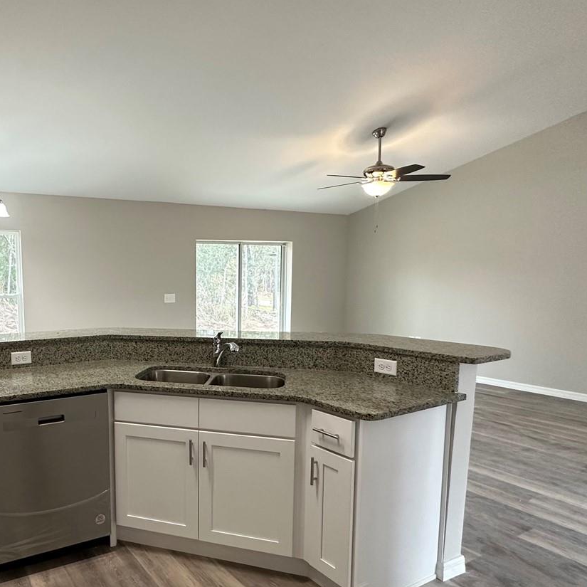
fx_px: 460
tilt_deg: -5.8
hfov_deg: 60.7
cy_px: 326
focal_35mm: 24
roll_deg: +0.8
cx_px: 134
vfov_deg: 64.8
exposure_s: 1/120
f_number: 2.2
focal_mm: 2.22
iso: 250
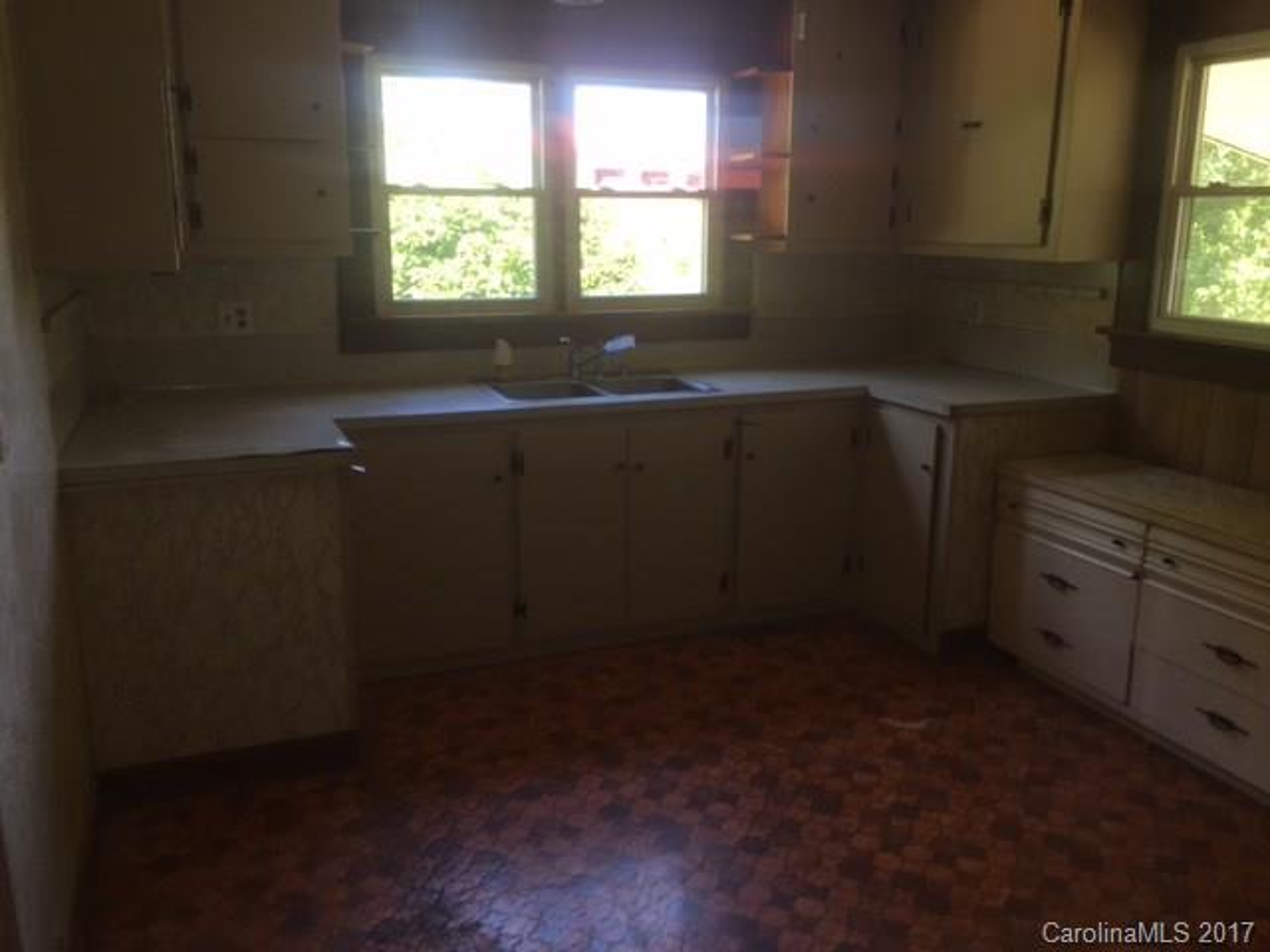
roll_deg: -0.4
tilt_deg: -12.4
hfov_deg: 61.7
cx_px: 635
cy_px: 476
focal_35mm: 29
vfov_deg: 48.2
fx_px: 1064
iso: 25
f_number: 2.2
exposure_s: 1/30
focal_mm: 4.15
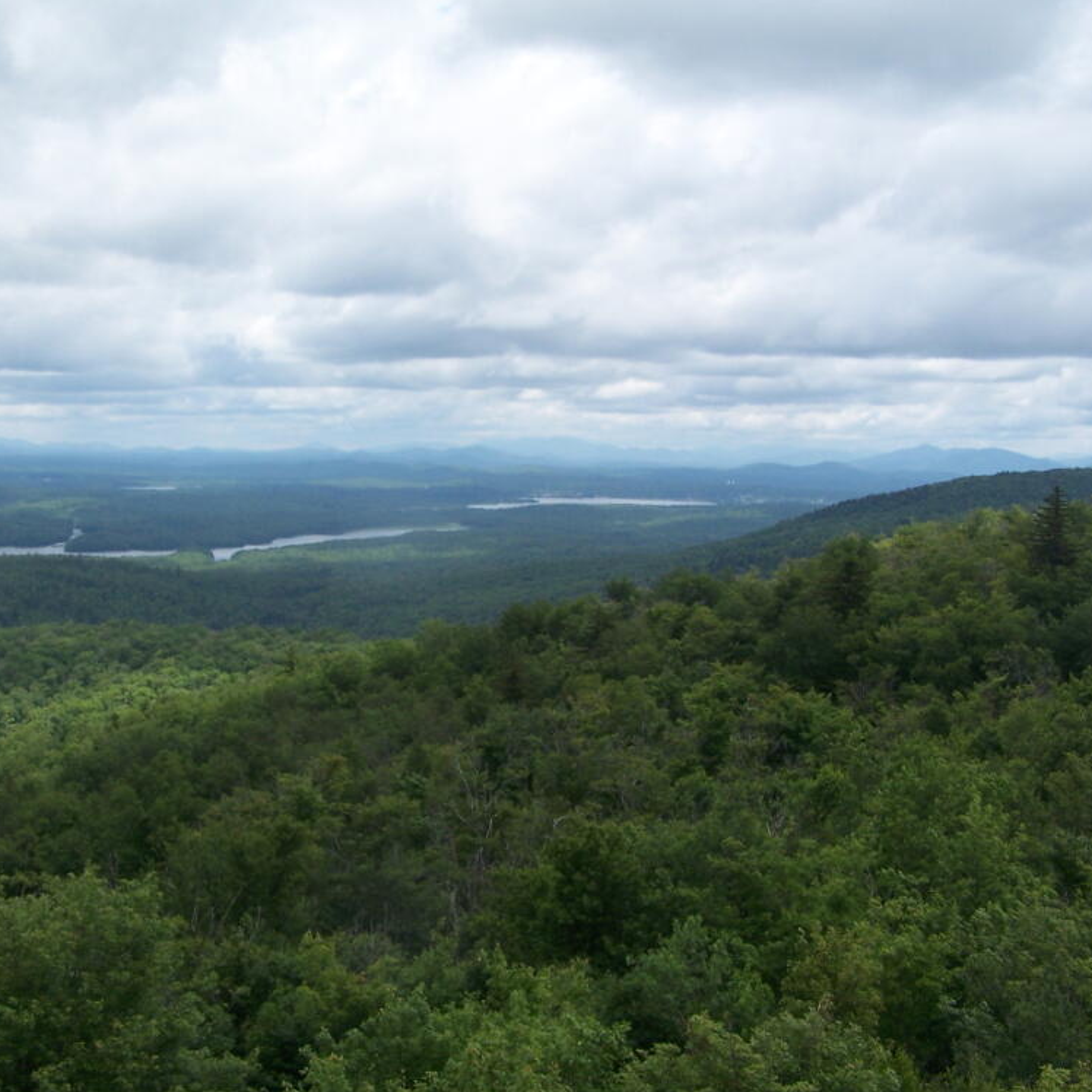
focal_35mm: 46
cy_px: 534
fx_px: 1642
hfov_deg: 36.6
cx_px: 413
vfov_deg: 36.8
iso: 80
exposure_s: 1/640
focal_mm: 6.3
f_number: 4
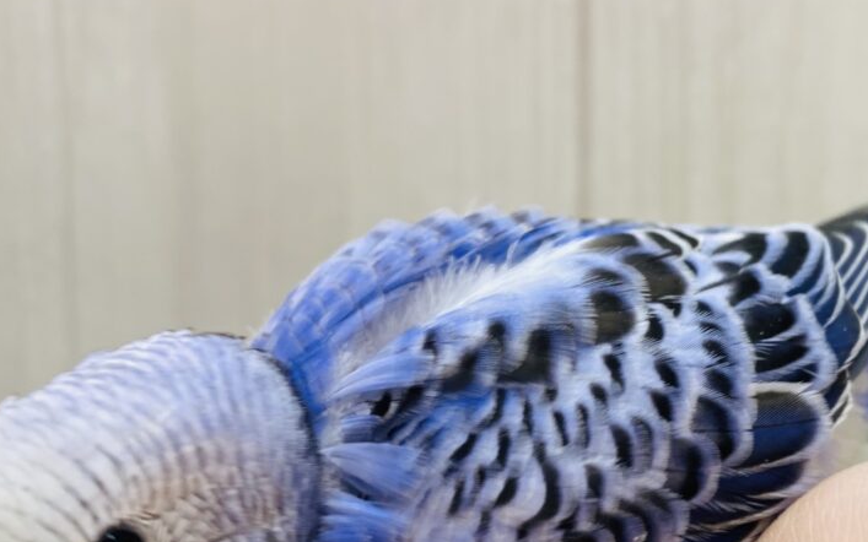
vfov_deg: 28.5
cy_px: 324
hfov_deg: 43.8
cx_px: 573
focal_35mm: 45
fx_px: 1065
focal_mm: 4.25
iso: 80
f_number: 1.8
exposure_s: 1/100
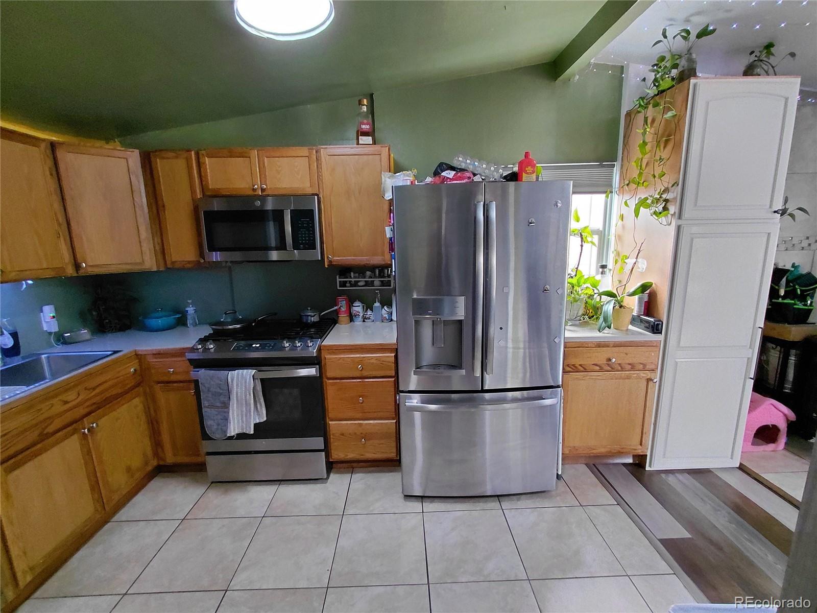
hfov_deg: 94.5
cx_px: 408
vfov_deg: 78.1
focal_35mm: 16
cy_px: 306
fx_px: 378
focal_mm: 1.64
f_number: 2.2
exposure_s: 1/60
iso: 320
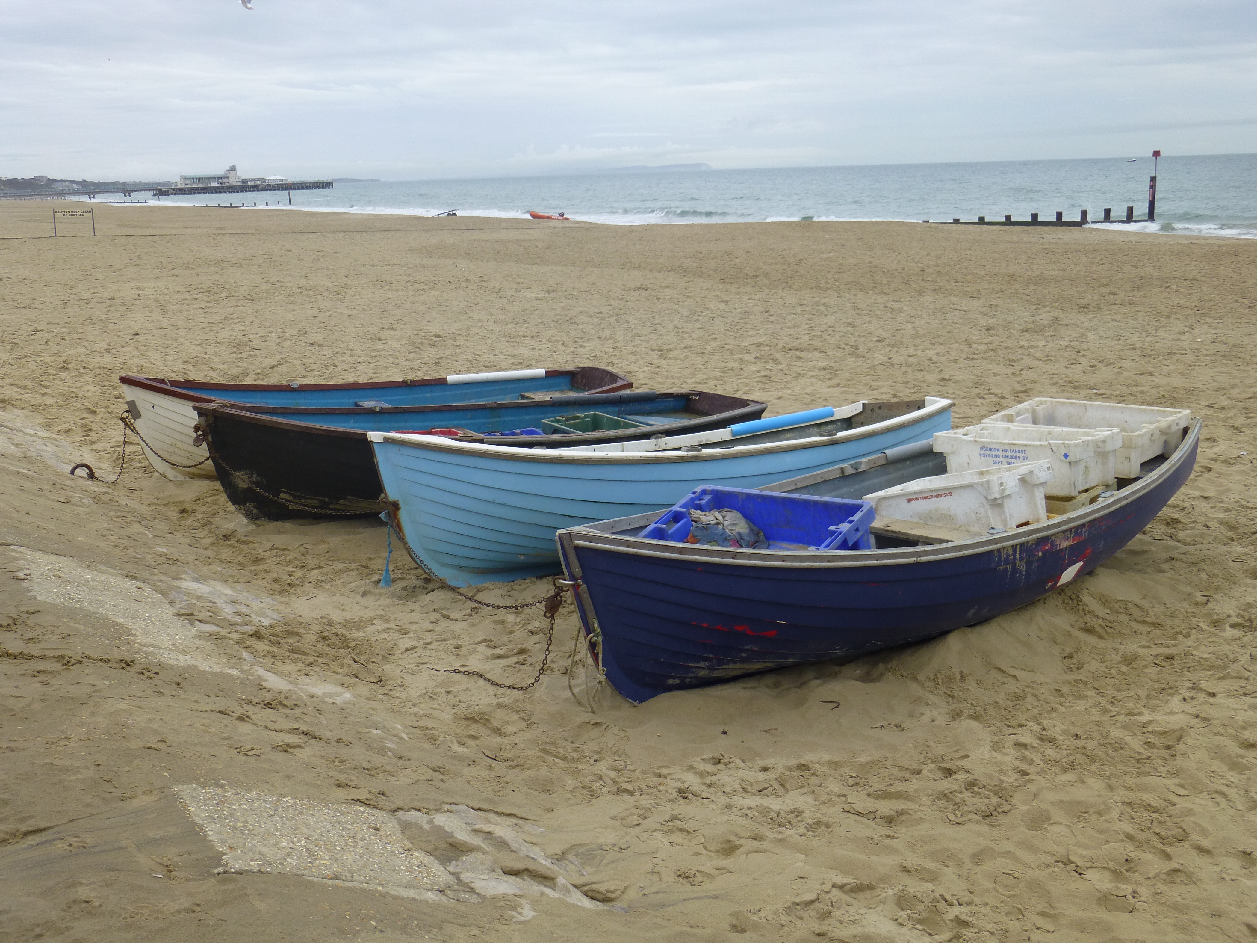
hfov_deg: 52.6
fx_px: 1271
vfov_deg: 40.7
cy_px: 477
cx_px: 643
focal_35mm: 35
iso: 100
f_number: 3.5
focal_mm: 6
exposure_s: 1/500
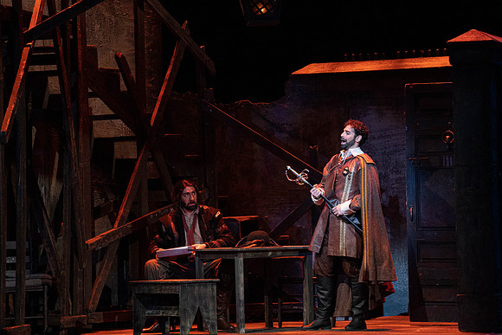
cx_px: 251
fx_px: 2789
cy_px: 168
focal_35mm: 200
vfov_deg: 6.9
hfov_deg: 10.3
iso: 6400
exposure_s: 1/200
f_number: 6.3
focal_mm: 200
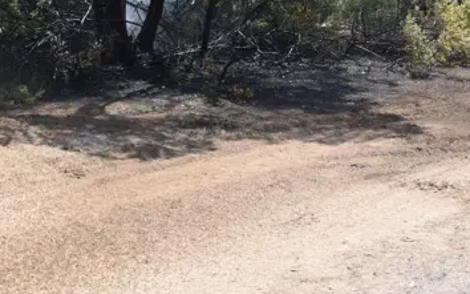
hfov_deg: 26.5
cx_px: 77
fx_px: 973
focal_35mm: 76
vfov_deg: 16.2
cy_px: -86
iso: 560
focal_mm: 20
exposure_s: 1/500
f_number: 8
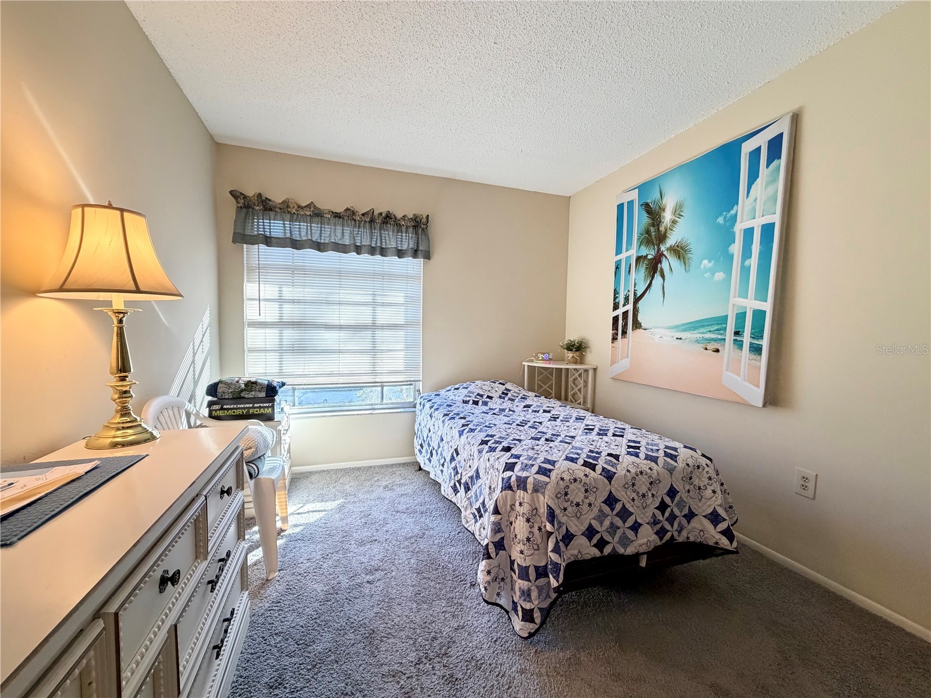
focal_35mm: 14
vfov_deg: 85.7
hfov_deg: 102.1
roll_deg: -1.5
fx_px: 377
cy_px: 349
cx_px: 466
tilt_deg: -3.2
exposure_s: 1/60
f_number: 2.2
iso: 500
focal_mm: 2.22
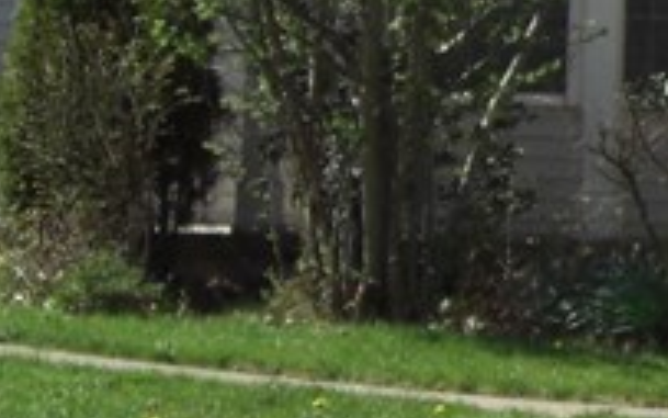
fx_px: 3697
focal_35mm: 203
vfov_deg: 6.3
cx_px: 1313
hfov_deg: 9.7
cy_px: -349
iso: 80
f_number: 4
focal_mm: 7.9
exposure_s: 1/640
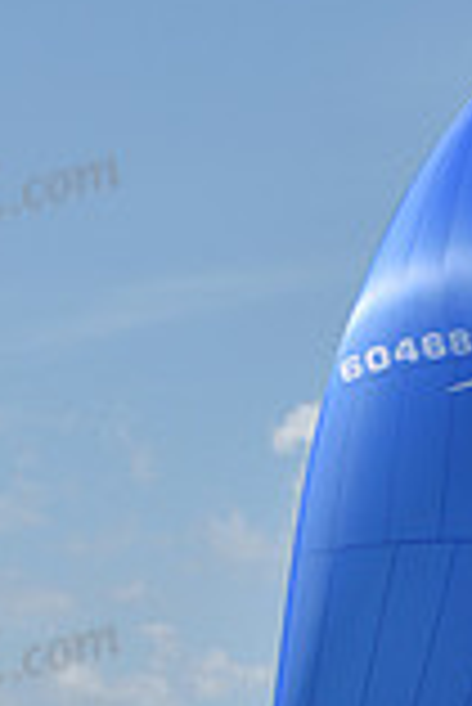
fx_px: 5062
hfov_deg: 5.3
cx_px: 353
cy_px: 409
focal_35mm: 258
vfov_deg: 8.0
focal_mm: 70
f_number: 9
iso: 320
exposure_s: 1/1250
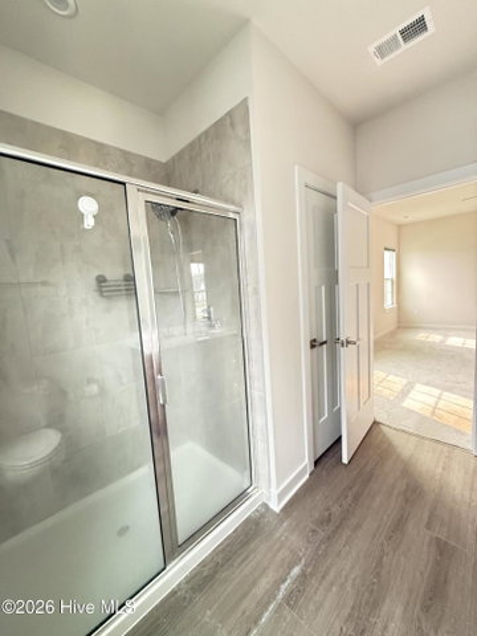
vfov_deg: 102.1
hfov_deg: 85.7
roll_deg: +4.0
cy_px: 318
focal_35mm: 14
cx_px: 238
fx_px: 257
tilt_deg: -5.8
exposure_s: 1/60
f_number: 2.2
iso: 640
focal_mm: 2.22
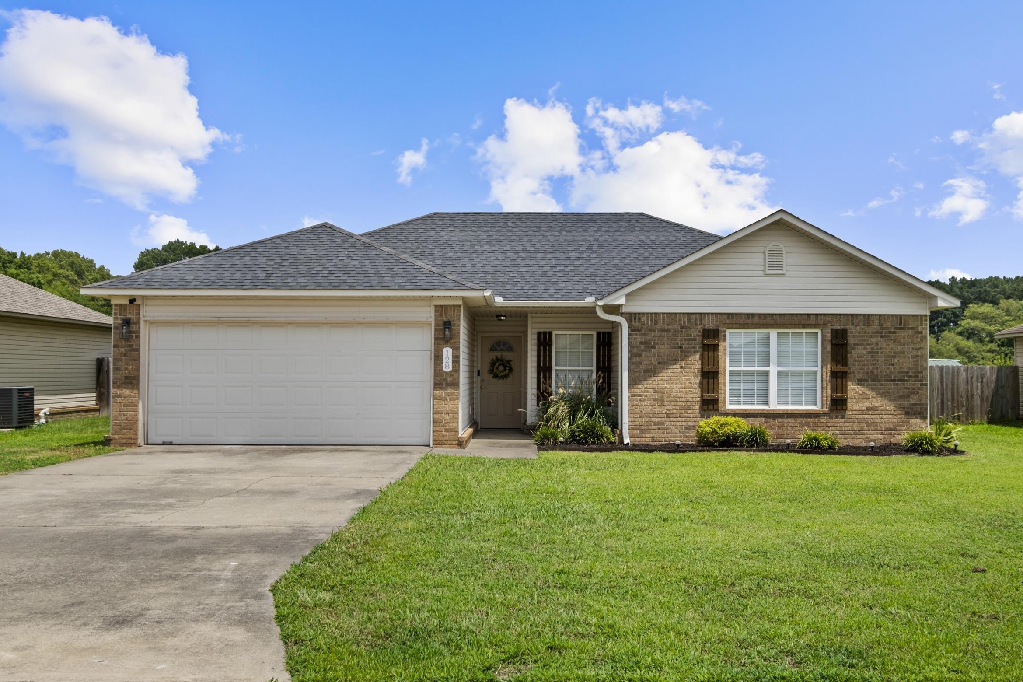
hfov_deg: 60.3
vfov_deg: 42.3
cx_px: 534
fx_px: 881
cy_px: 353
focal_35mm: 31
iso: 200
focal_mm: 19.1
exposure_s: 1/1250
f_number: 8
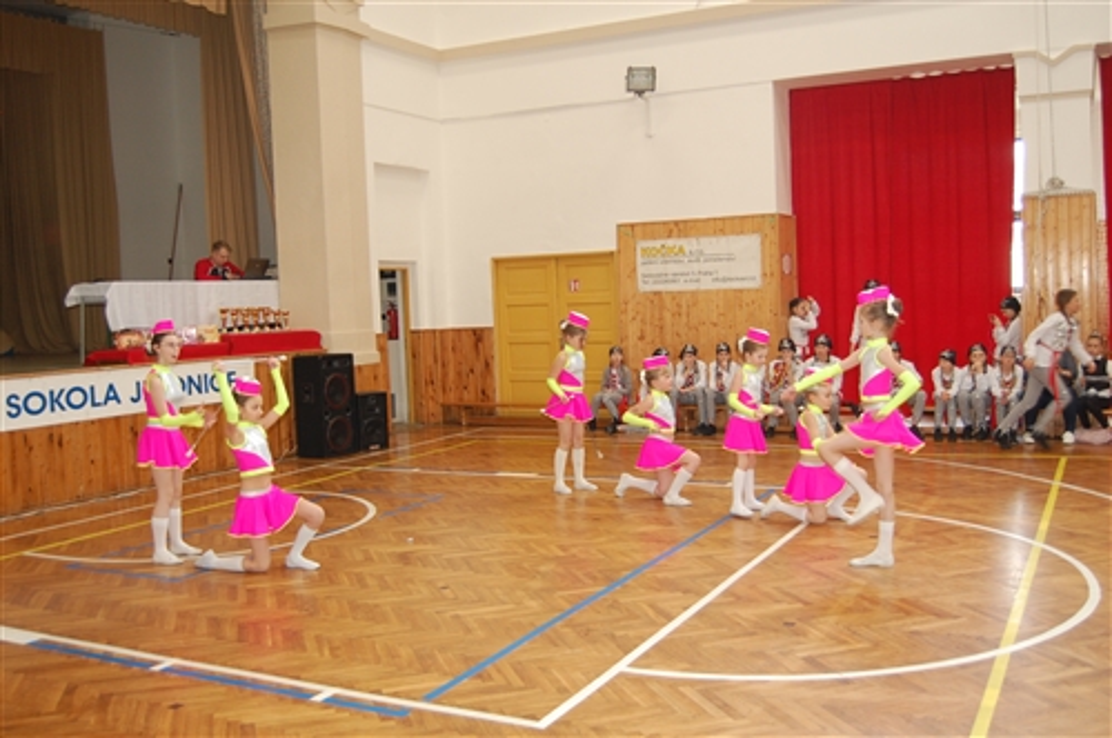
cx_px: 556
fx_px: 1064
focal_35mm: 34
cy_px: 369
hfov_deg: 55.2
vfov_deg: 38.3
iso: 500
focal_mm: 23
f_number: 3.8
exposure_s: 1/60
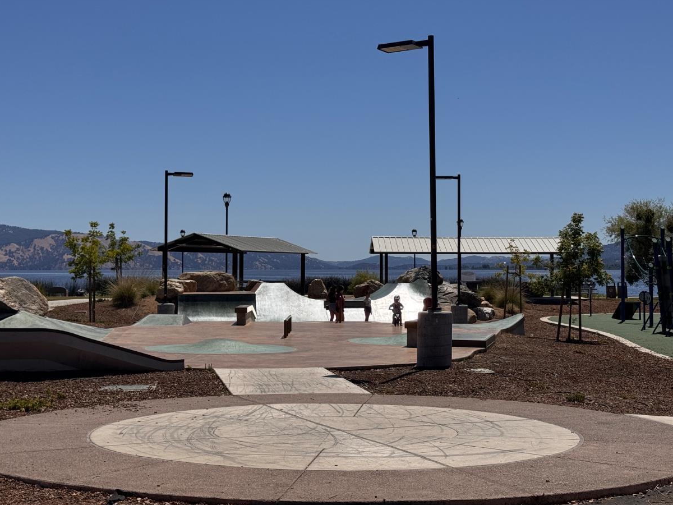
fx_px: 1167
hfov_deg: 32.2
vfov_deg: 24.4
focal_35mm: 60
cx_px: 336
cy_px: 222
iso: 80
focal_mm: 6.76
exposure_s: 1/12500
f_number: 1.78
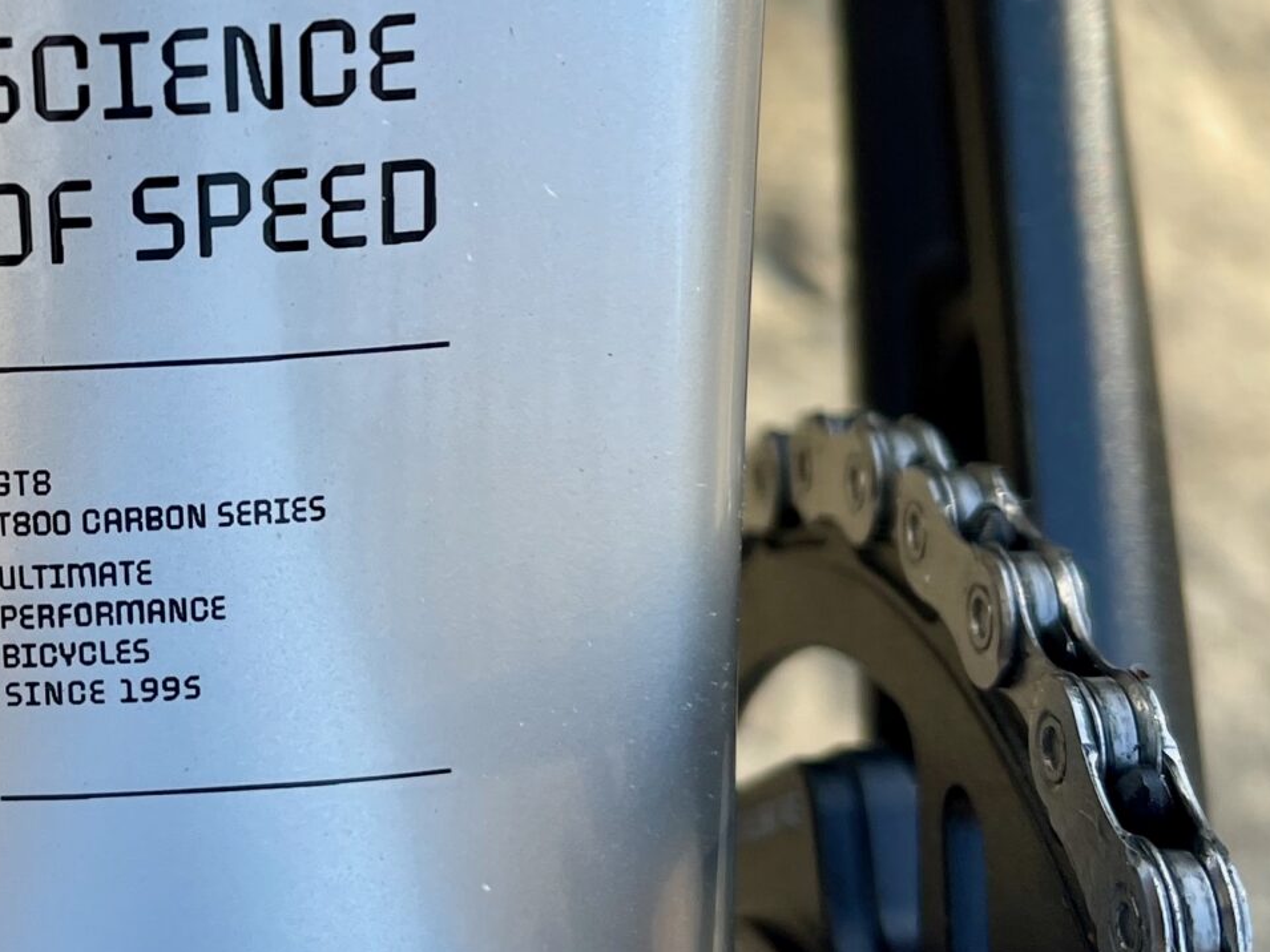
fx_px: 2458
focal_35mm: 67
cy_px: 362
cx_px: 94
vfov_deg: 21.9
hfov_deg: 27.8
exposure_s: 1/368
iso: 32
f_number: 1.6
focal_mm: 5.1
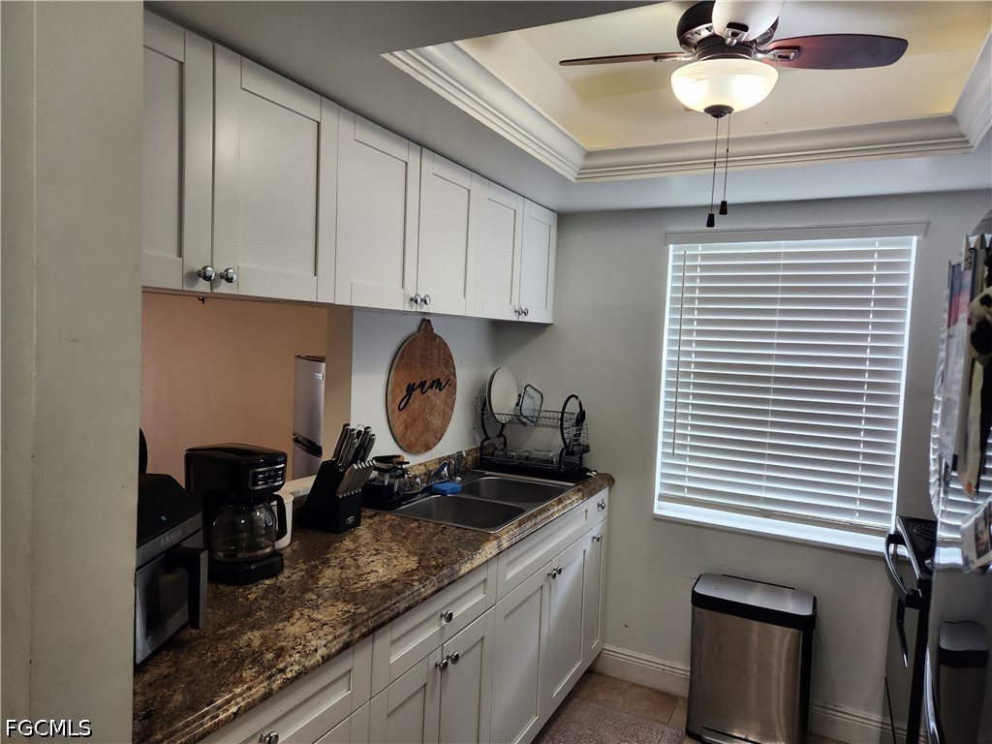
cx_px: 496
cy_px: 372
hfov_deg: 73.9
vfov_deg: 58.9
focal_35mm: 23
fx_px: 659
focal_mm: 5.4
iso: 160
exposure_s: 1/120
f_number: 1.8
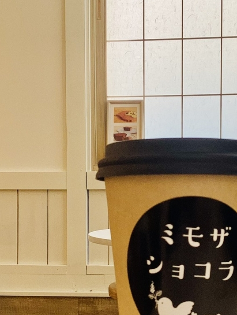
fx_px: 474
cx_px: 173
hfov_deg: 27.7
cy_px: 182
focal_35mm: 52
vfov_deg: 36.7
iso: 25
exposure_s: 1/100
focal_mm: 3.3
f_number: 2.4
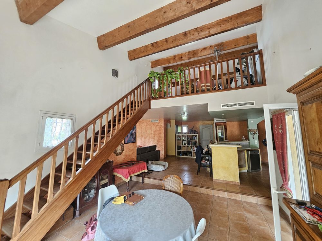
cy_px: 120
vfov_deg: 89.9
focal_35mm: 13
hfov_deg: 106.2
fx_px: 121
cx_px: 161
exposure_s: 1/50
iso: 200
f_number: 2.2
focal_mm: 1.7
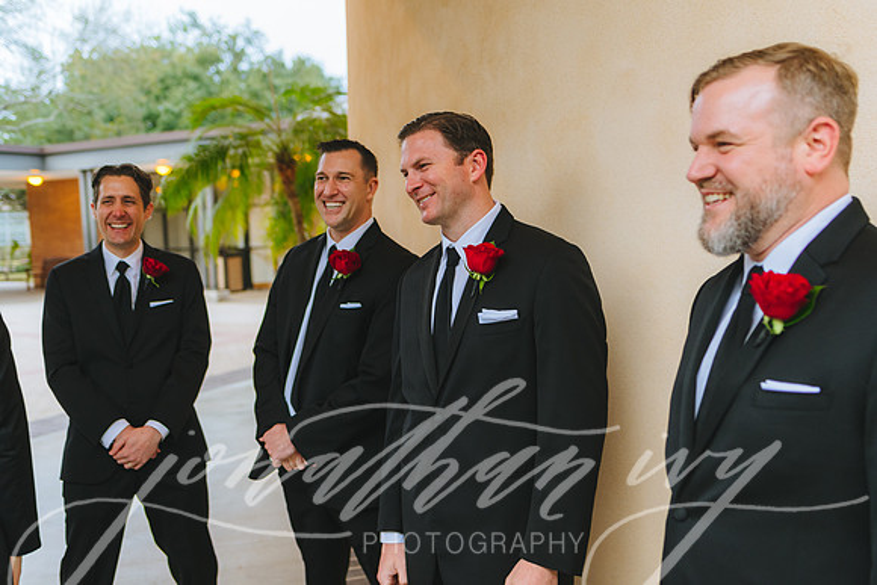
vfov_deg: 37.9
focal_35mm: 35
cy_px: 292
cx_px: 438
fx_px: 853
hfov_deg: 54.4
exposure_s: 1/200
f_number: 2.2
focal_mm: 35
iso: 800
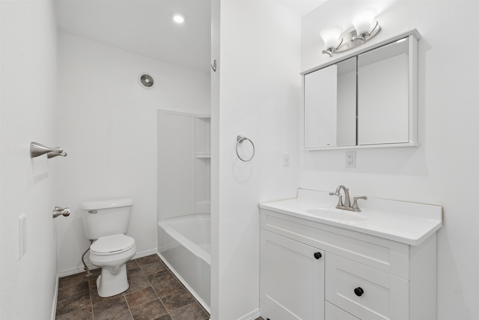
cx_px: 240
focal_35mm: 16
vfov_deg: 73.7
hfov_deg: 96.7
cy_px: 160
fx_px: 213
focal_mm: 16
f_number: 10
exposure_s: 1/50
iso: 800
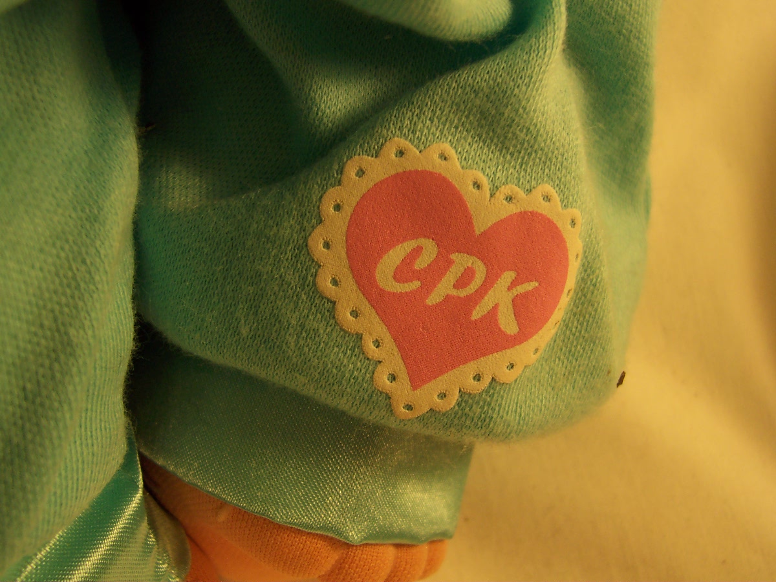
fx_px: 829
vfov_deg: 38.7
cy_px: 291
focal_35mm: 37
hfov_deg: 50.1
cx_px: 388
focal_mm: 5.6
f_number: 2.8
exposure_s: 1/180
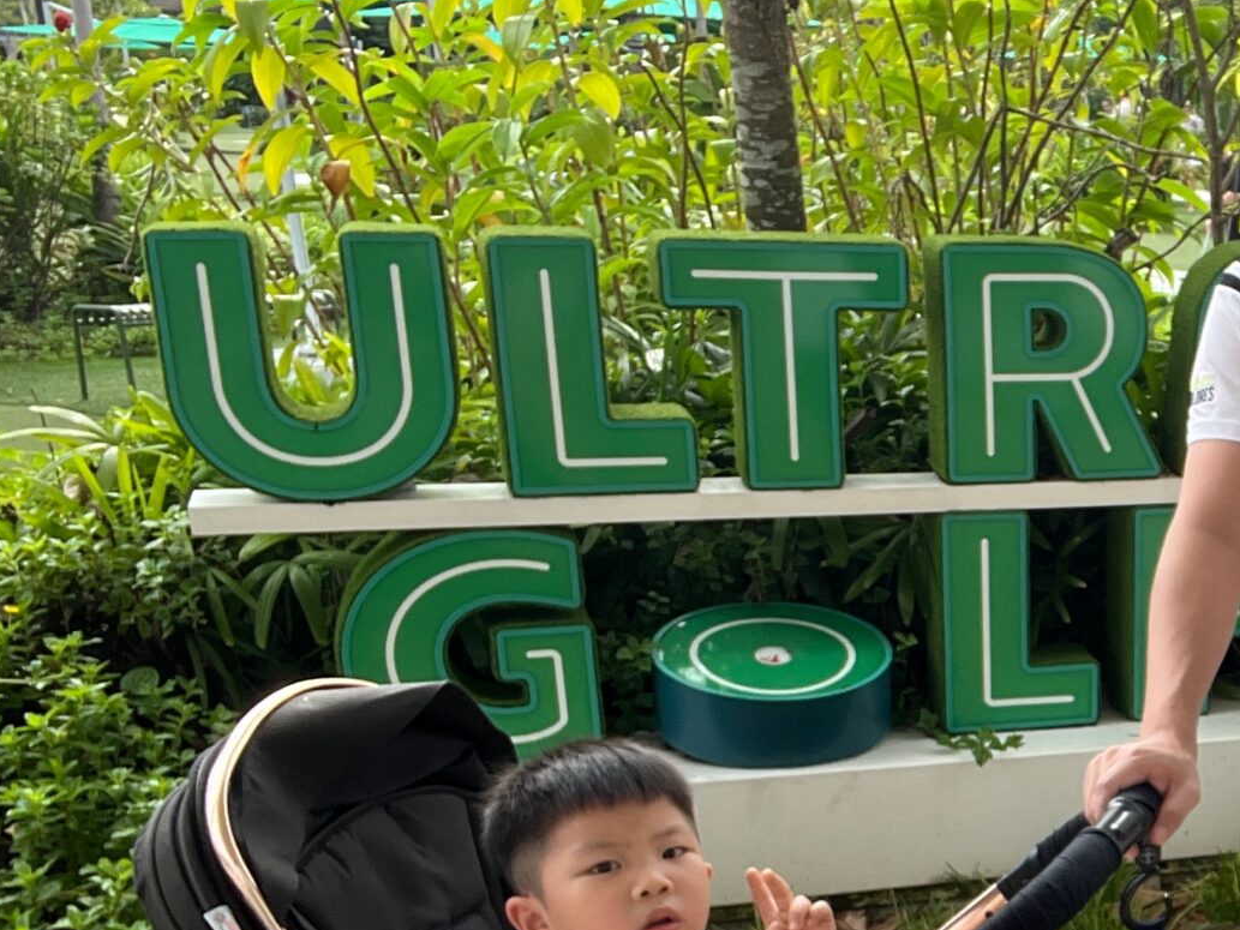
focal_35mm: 57
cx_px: 1356
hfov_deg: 30.3
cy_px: 785
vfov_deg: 25.1
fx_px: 2042
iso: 25
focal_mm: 2.71
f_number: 2.2
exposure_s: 1/122
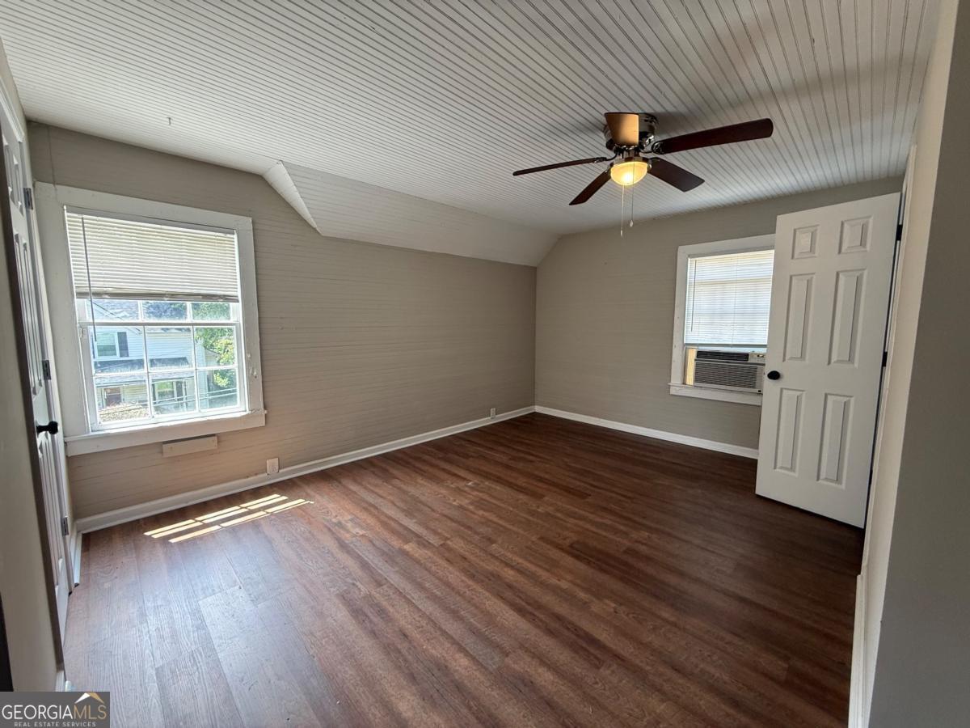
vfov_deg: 85.7
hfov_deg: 102.1
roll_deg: +0.0
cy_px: 364
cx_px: 485
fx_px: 392
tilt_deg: -6.7
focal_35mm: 14
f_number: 2.2
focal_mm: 2.22
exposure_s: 1/99
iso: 160
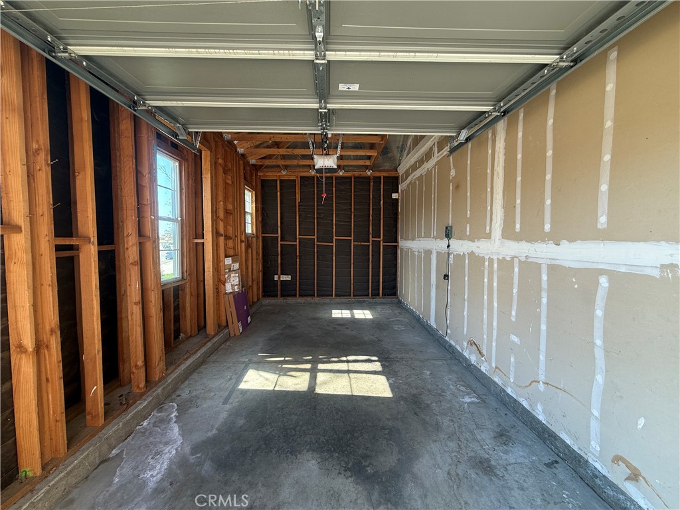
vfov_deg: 85.7
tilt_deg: -3.4
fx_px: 275
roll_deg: +0.1
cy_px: 255
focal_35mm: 14
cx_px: 340
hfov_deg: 102.1
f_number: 2.2
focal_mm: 2.22
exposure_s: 1/99
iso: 80
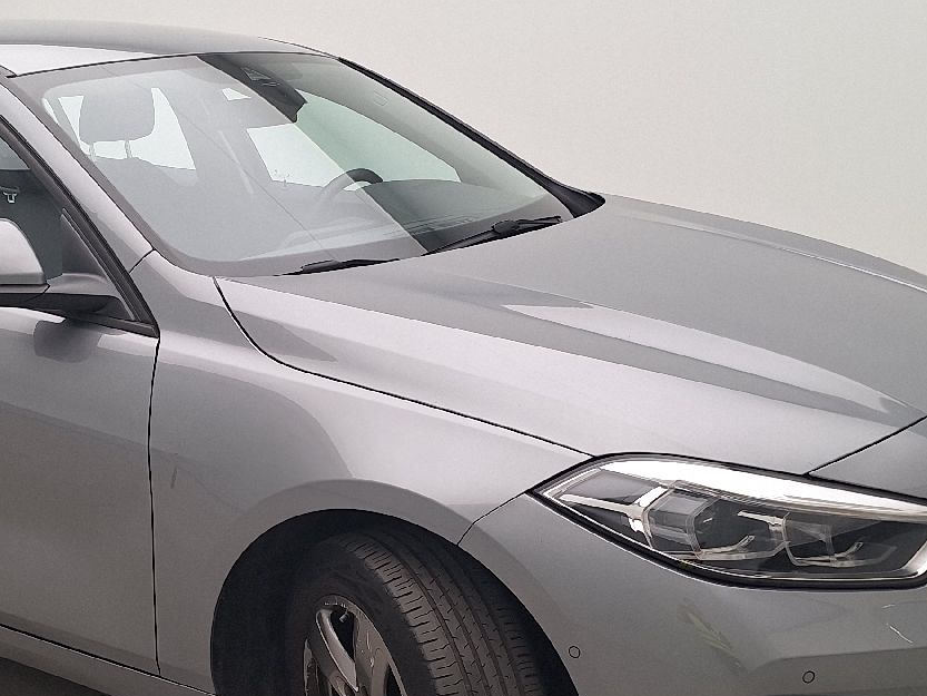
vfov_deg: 27.4
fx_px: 1420
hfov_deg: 35.9
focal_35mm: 53
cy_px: 462
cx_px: 338
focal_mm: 5.54
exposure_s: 1/100
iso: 50
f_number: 1.8
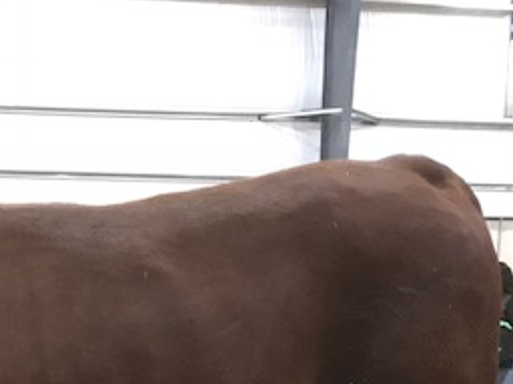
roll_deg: -0.7
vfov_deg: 19.7
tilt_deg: -4.6
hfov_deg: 26.4
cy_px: 464
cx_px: 6
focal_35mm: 70
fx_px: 1037
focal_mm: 3.99
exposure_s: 1/15
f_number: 1.8
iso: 80
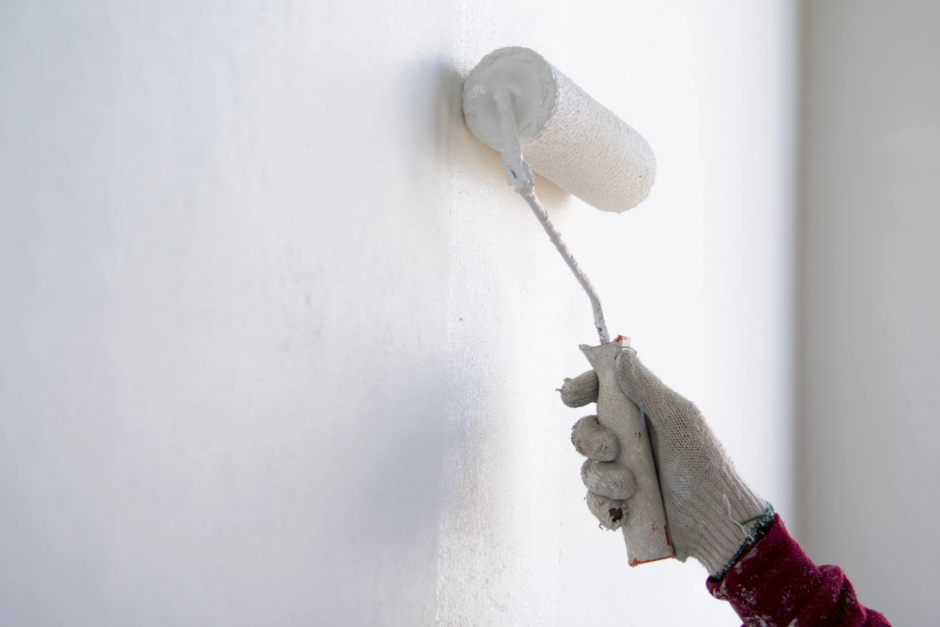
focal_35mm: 69
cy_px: 314
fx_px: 1802
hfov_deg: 29.2
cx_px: 470
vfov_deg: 19.7
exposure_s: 1/250
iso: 125
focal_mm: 46
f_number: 4
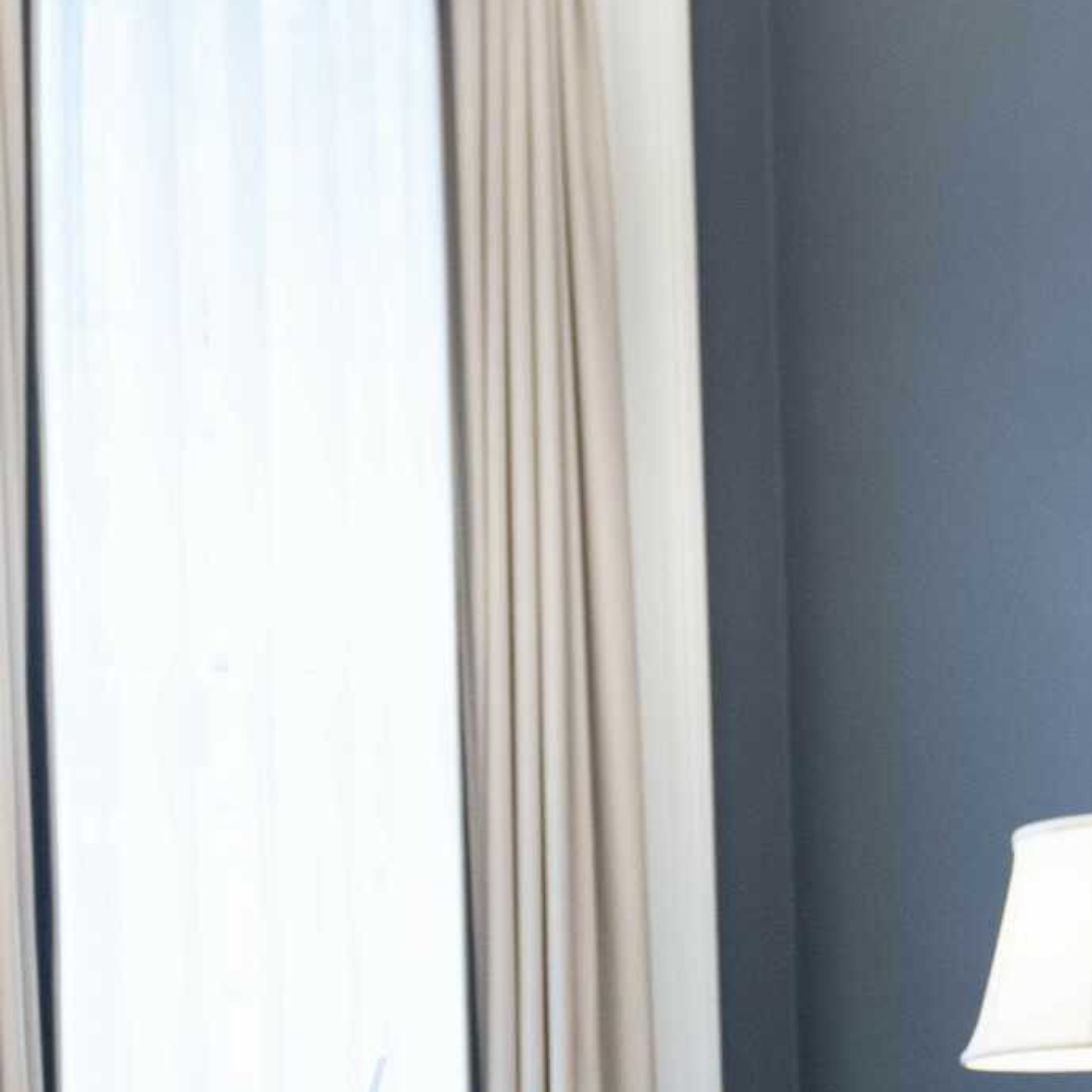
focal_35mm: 101
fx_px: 3605
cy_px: 1118
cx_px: 507
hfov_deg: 17.2
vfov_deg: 16.8
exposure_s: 1/250
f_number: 2.8
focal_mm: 32
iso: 2500
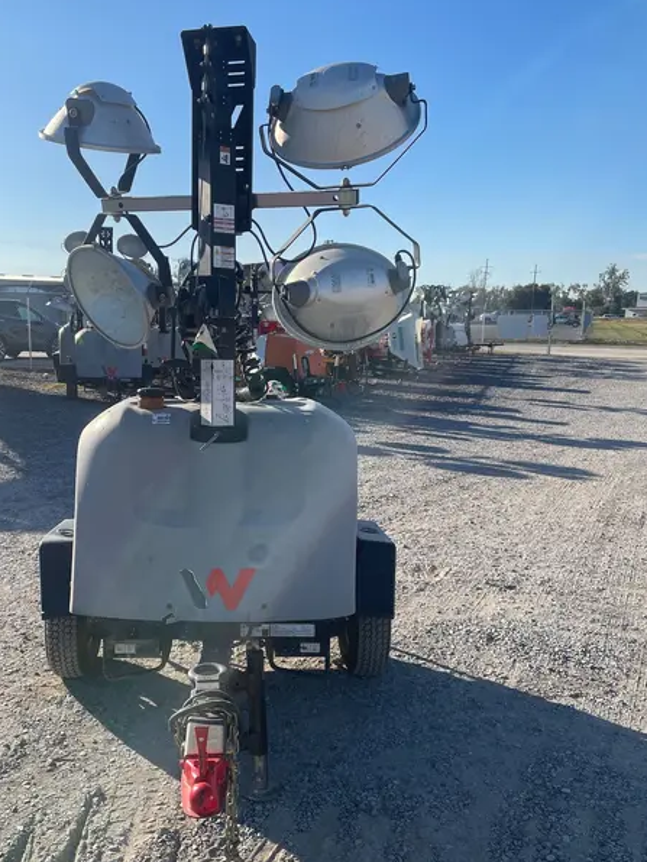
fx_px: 797
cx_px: 256
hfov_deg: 43.9
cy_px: 475
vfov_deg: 56.7
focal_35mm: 32
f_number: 1.6
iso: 50
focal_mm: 4.2
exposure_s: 1/4132
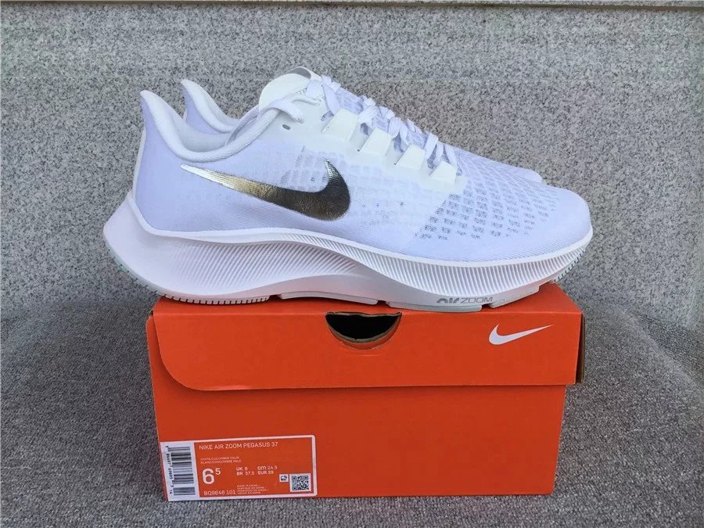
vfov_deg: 45.4
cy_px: 264
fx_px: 630
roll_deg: -0.2
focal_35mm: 31
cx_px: 352
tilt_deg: -19.0
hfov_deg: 58.4
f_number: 2.4
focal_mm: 3.3
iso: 25
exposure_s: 1/506
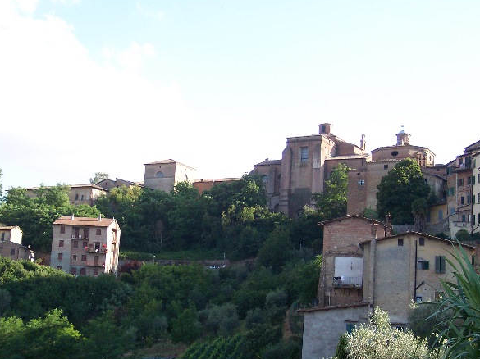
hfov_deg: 36.8
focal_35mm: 52
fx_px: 721
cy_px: 202
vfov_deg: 28.0
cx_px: 220
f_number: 2.8
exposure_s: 1/700
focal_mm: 8
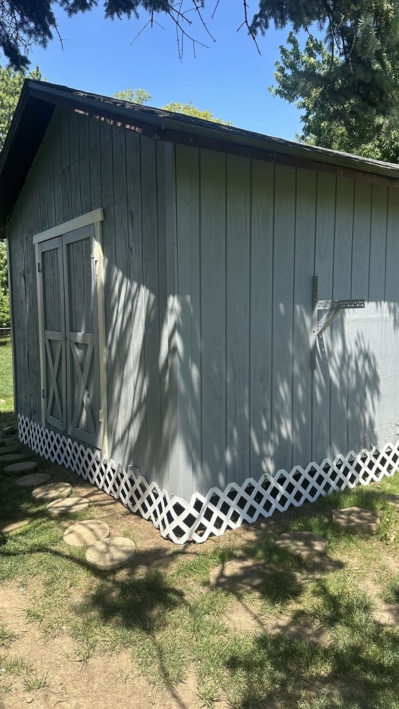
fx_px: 508
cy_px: 360
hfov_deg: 42.9
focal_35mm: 27
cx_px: 195
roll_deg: +0.4
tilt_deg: -2.7
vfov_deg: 69.9
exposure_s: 1/1949
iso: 80
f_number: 1.78
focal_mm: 6.86
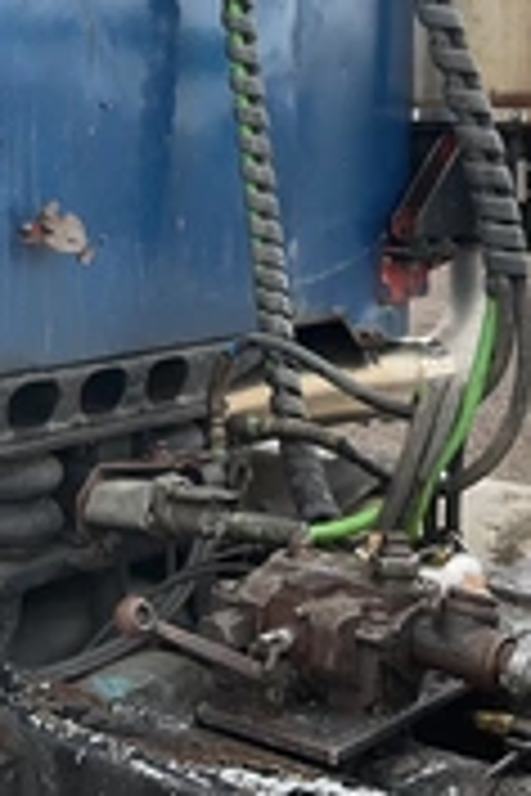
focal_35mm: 68
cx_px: -4
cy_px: 126
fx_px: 1504
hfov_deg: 19.4
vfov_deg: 28.8
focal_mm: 3
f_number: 1.8
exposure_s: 1/171
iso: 25
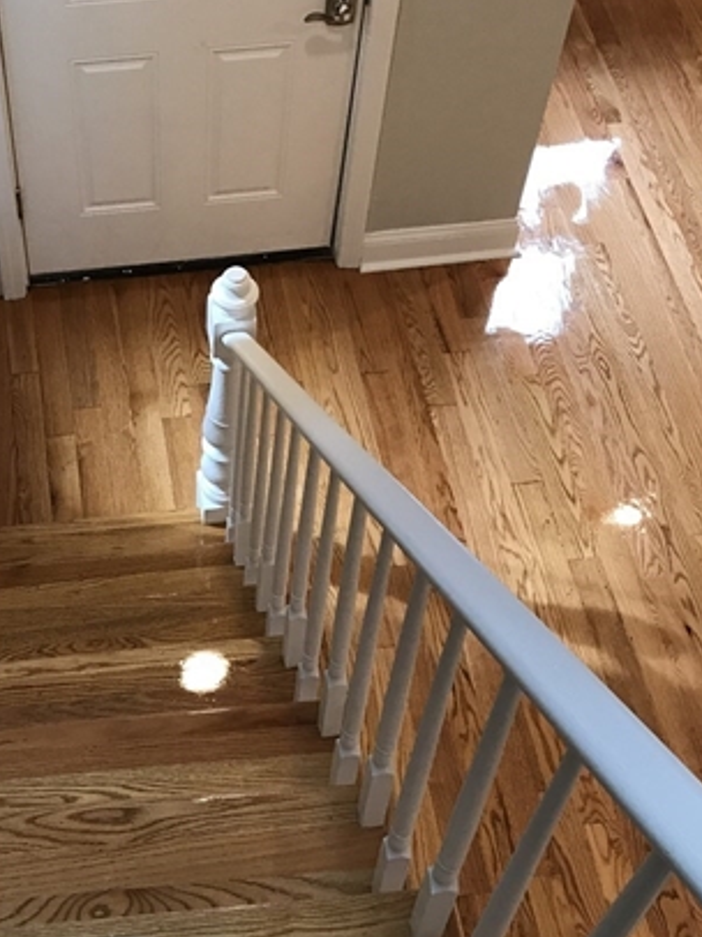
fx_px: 1435
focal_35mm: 53
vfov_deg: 36.2
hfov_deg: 27.0
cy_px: 503
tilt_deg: -54.9
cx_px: 150
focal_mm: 3.99
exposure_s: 1/30
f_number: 1.8
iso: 40
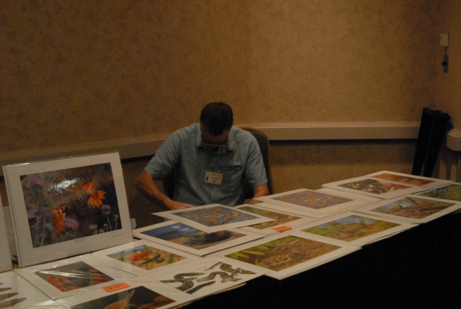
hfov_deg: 37.8
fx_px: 674
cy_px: 154
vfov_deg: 25.9
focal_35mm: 52
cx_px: 230
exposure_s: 1/90
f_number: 5
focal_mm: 35
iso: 1600
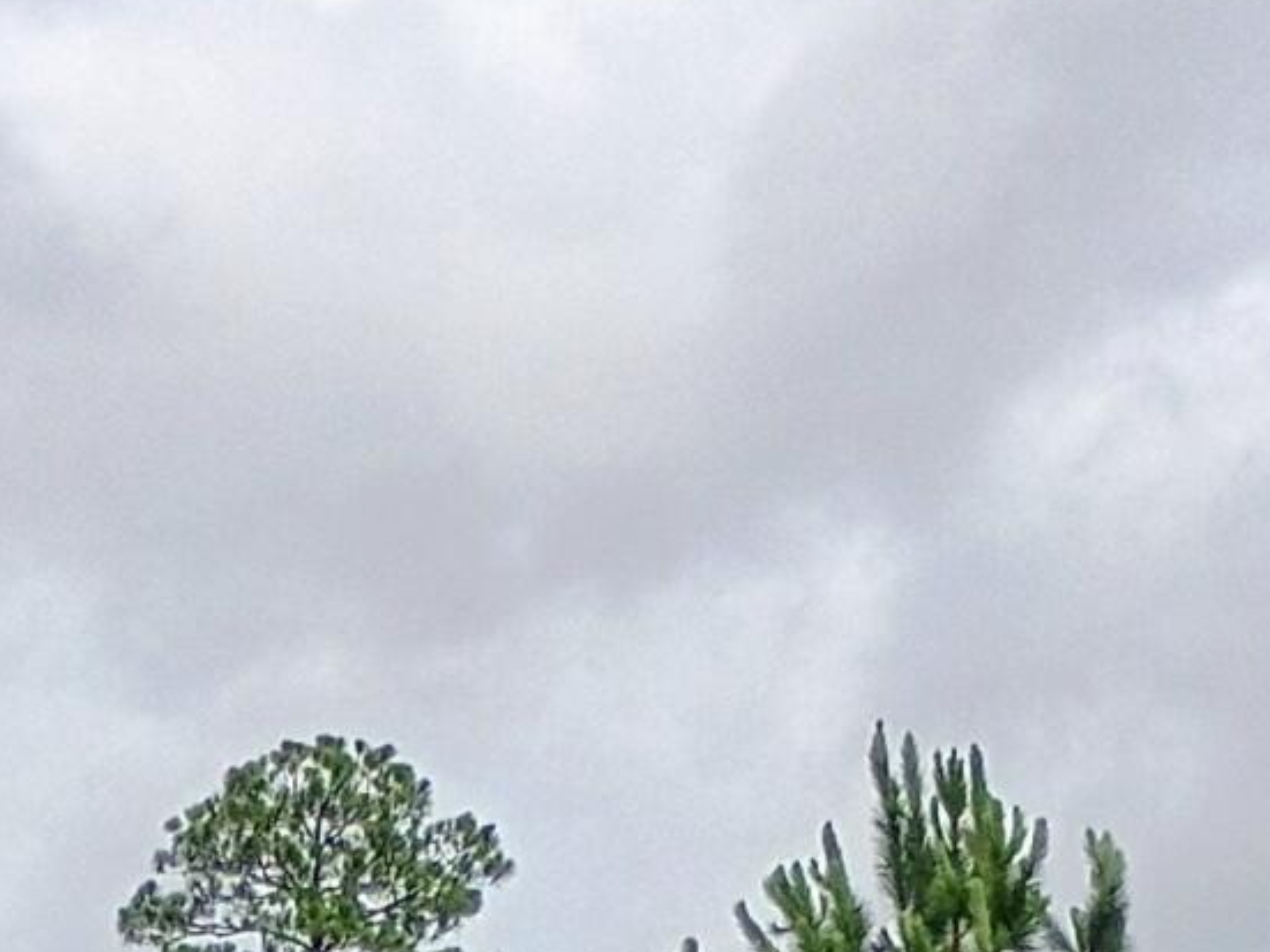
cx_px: -311
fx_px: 5795
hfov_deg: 12.2
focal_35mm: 158
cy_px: 1752
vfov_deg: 9.0
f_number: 1.8
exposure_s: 1/1634
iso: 100
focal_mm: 4.27
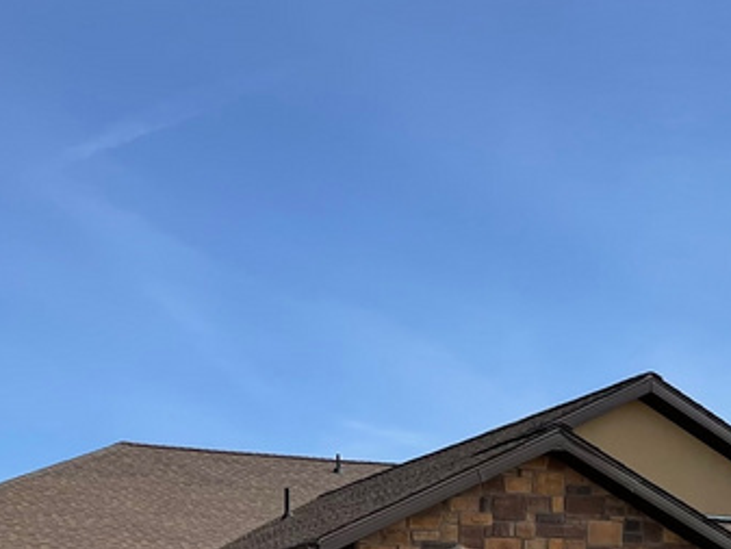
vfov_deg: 17.6
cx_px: 273
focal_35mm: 79
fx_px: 1669
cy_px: 699
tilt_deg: +2.3
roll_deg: -0.9
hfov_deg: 24.6
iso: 32
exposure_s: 1/4464
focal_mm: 4.2
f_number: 1.6
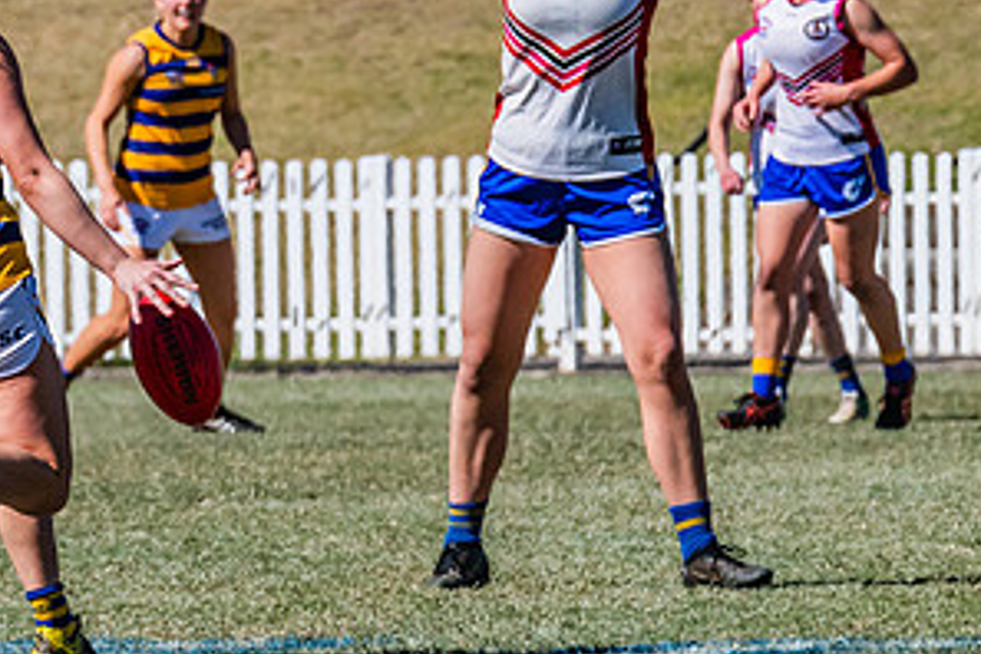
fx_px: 25776
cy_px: 132
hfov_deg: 2.2
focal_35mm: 946
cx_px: 77
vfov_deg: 1.5
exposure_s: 1/1600
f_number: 13
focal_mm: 360
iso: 800
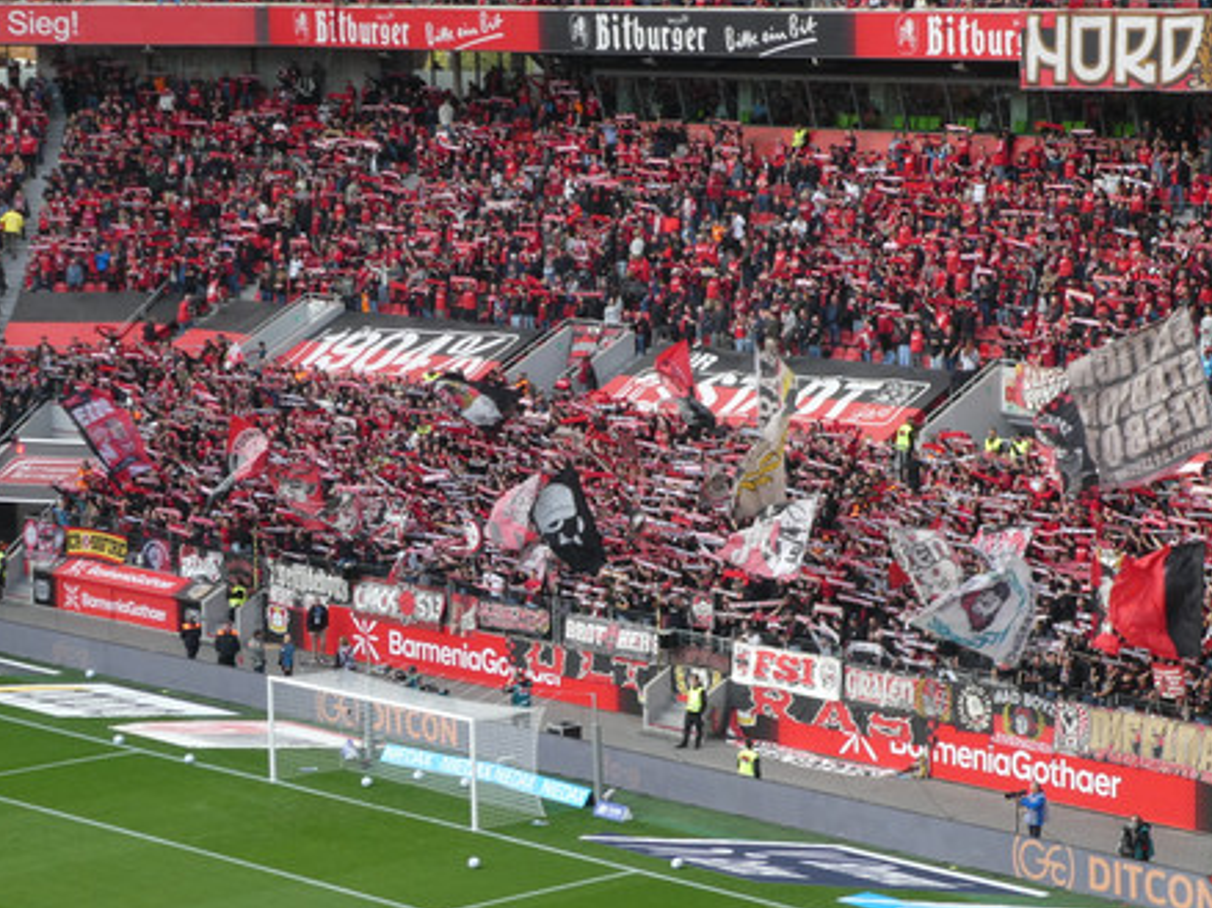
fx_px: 3570
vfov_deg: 14.5
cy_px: 519
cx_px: 803
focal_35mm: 102
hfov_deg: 19.2
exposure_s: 1/80
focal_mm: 12.5
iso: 100
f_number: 4.5
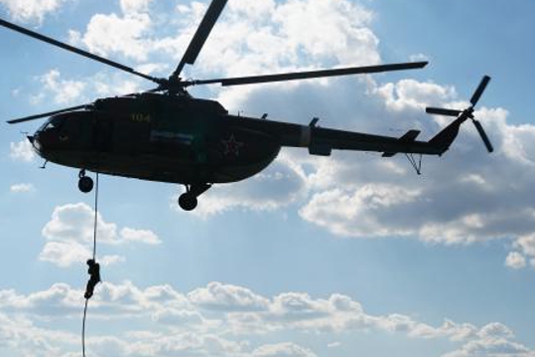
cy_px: 232
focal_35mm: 65
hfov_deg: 31.0
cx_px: 223
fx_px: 961
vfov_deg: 20.9
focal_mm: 31
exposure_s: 1/1600
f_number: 5.6
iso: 100
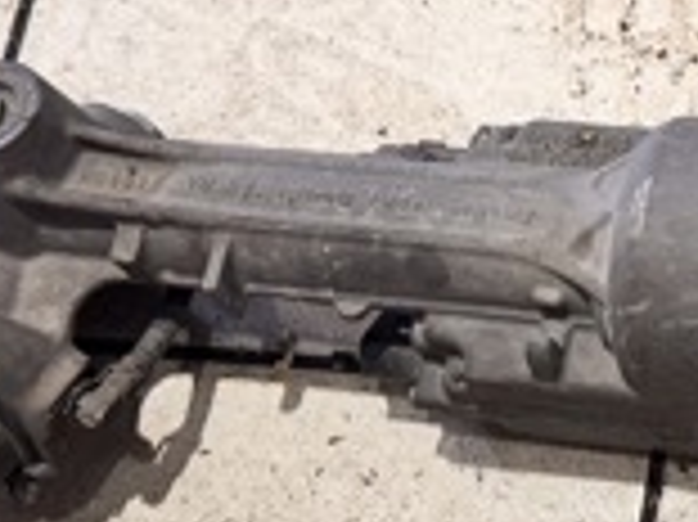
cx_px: 725
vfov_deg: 14.9
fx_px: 1995
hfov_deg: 19.2
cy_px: 212
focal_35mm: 99
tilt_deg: -64.3
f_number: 1.78
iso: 320
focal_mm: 6.76
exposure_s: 1/50
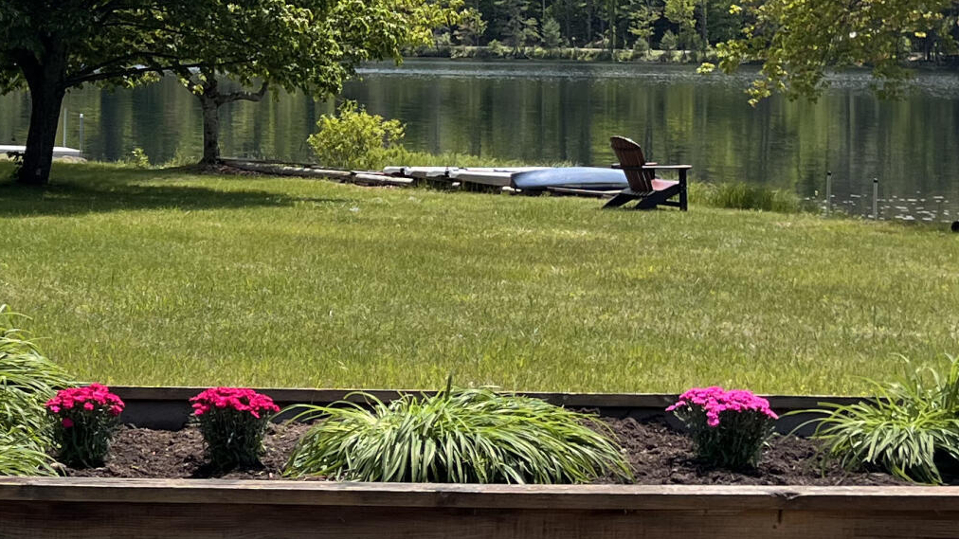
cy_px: -28
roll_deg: -1.3
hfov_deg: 23.9
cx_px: -53
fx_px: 2136
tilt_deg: +1.6
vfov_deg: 14.1
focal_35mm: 84
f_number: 1.6
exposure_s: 1/2632
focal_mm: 5.1
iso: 50
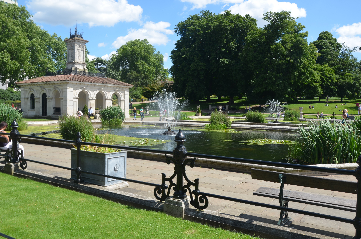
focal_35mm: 32
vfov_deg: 41.5
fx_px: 315
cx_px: 180
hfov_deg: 59.6
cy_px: 120
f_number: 8
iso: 125
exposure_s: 1/250
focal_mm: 21
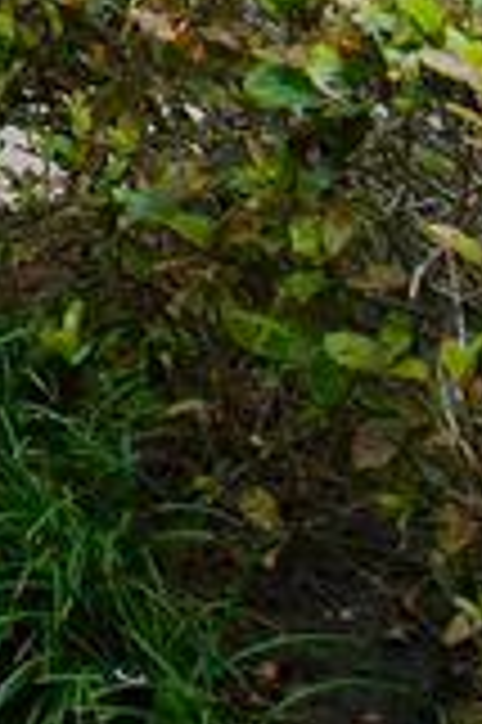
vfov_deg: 15.7
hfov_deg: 10.7
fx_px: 2254
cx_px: -613
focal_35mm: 112
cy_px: -571
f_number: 8
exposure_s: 1/80
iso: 100
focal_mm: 16
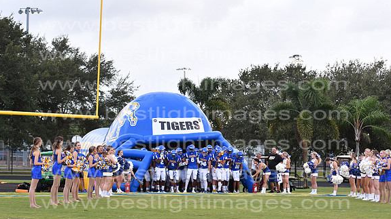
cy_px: 130
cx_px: 195
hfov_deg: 19.3
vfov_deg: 10.9
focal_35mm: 111
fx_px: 1150
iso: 800
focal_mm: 70
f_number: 3.2
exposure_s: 1/1000
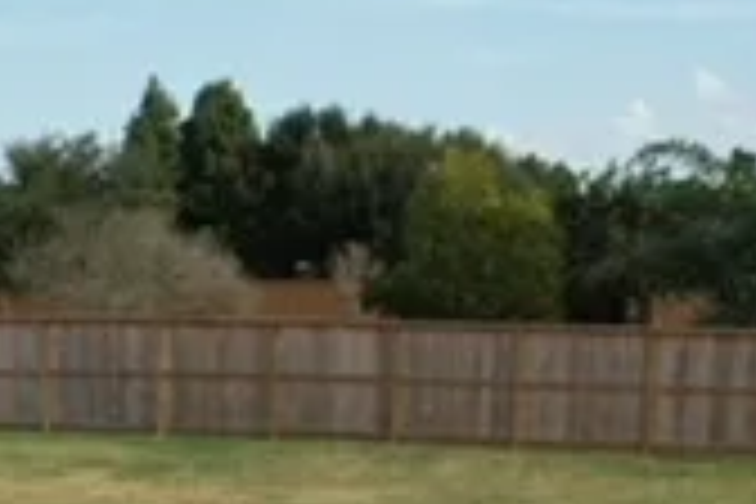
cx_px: 302
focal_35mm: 84
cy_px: 900
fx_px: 1764
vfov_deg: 14.4
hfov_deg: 24.1
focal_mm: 8.38
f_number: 2.8
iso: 130
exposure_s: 1/500
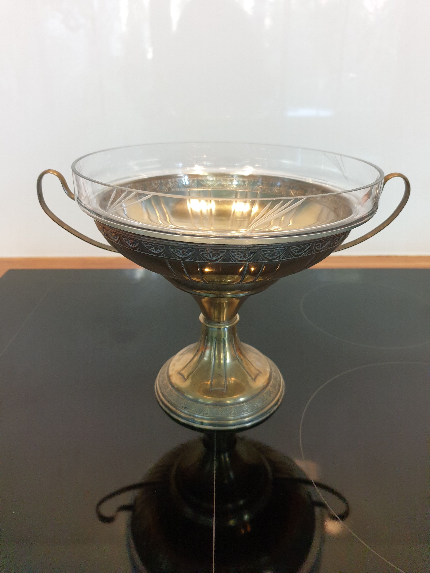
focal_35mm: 26
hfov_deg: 53.1
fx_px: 431
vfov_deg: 67.3
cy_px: 286
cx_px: 215
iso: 320
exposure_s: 1/50
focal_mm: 4.3
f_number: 1.5
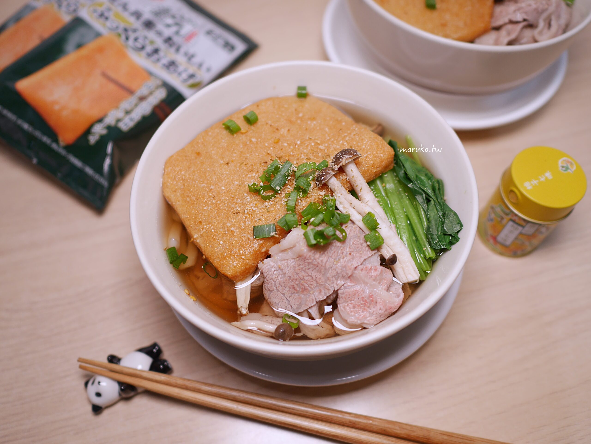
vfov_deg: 46.8
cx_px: 296
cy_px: 222
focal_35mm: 30
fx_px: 512
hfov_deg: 59.9
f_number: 1.8
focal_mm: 15
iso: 200
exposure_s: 1/80
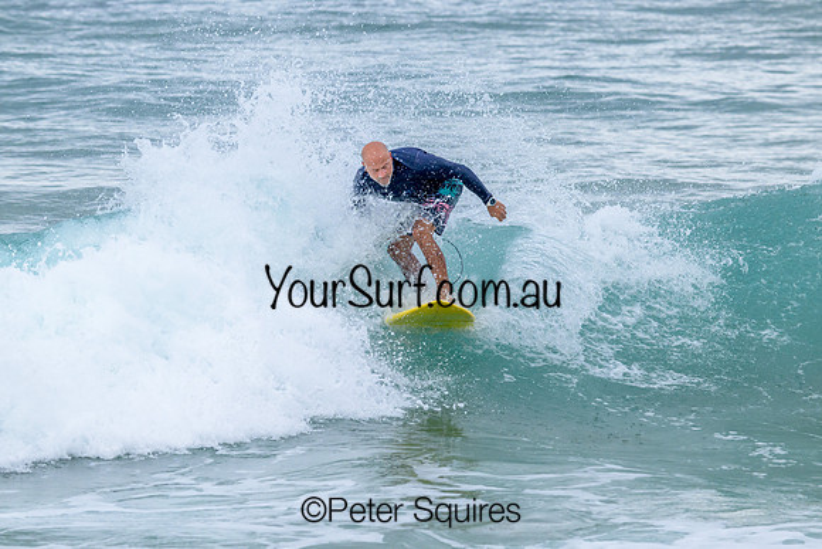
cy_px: 274
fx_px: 8887
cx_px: 411
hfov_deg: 5.3
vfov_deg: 3.5
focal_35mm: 389
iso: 1250
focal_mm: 380
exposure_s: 1/2000
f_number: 10
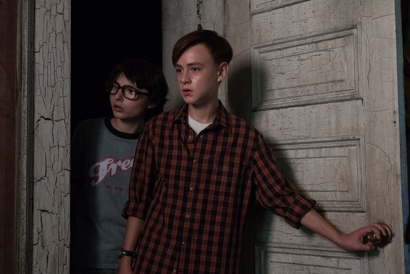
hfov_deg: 37.5
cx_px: 205
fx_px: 604
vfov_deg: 25.5
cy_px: 137
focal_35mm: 53
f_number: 2.8
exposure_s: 1/125
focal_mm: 35
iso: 3200
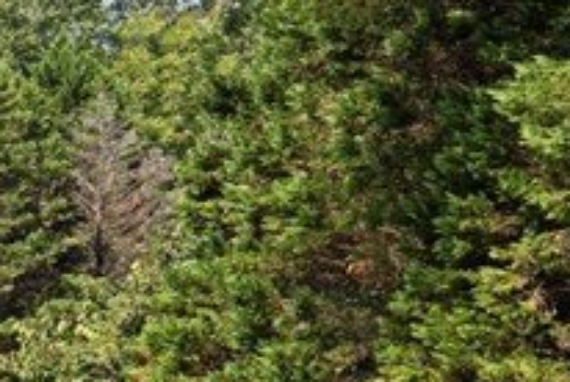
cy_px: 401
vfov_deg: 13.5
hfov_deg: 13.8
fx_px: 1586
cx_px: -836
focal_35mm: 100
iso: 400
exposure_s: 1/640
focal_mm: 19
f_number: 8
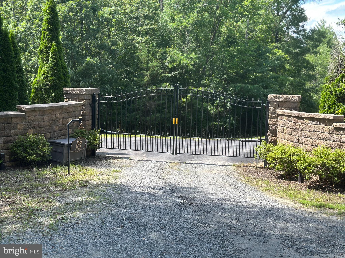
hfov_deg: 39.7
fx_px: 478
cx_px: 172
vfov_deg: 30.3
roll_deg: -2.8
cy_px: 129
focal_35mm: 48
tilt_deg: -4.8
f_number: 1.78
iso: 80
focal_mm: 6.86
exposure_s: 1/1019
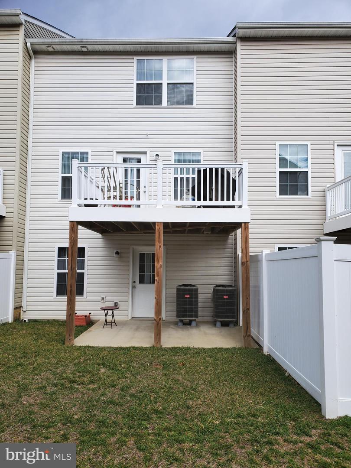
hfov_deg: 53.1
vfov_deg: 67.3
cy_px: 234
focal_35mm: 26
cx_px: 176
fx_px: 352
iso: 50
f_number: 2.4
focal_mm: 4.3
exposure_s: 1/1163
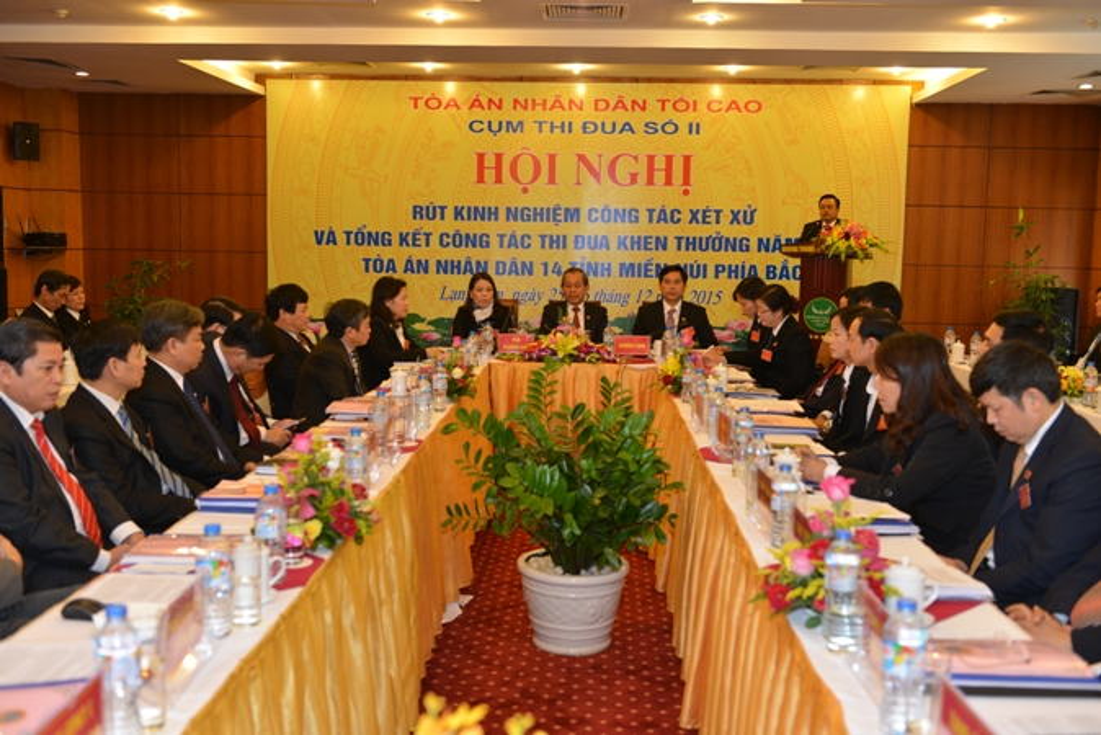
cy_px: 368
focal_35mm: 38
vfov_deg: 35.1
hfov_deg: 50.7
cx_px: 550
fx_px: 1163
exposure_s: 1/80
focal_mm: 38
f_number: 3.5
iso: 800
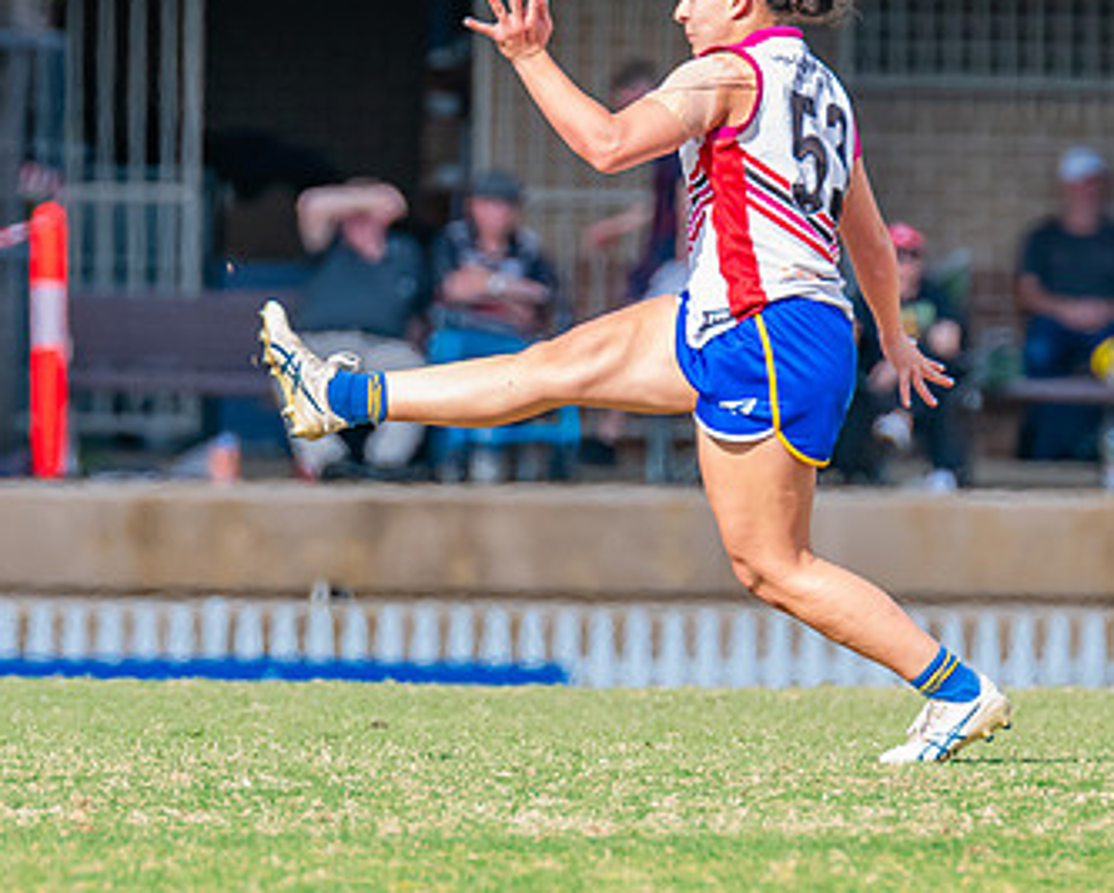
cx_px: 386
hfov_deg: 1.7
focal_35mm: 1153
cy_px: 265
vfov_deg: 1.3
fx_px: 38048
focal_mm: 420
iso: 800
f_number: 7.1
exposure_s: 1/1250
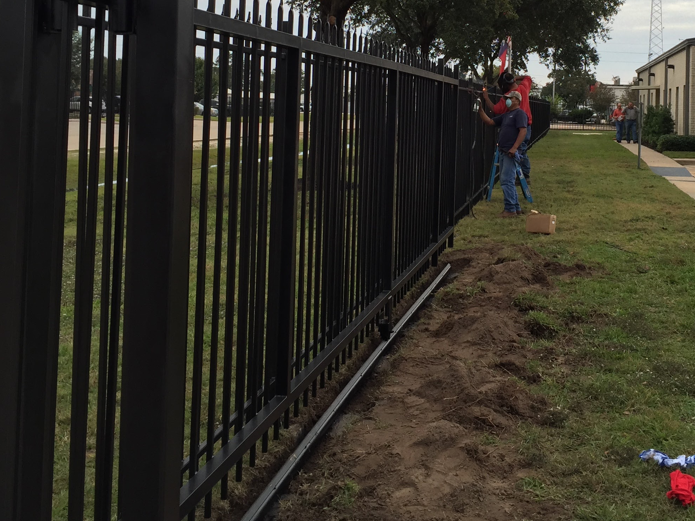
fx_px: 964
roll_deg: -1.5
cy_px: 103
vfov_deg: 29.6
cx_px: 461
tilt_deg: -0.5
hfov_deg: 39.2
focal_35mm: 48
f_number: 2.2
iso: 32
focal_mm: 4.15
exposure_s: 1/527
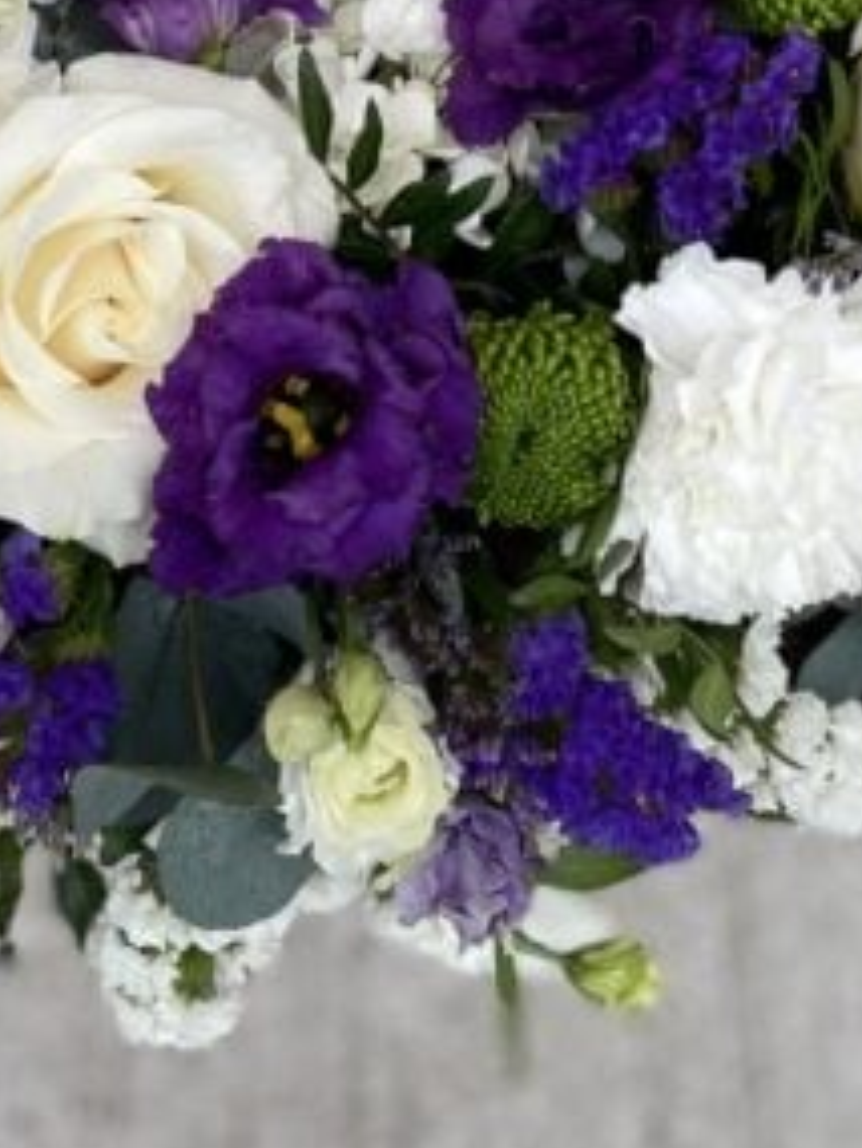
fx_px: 2422
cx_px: 266
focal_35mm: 73
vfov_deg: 25.2
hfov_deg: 20.1
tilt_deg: -68.7
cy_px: -44
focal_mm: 4.2
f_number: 1.6
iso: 50
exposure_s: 1/1490
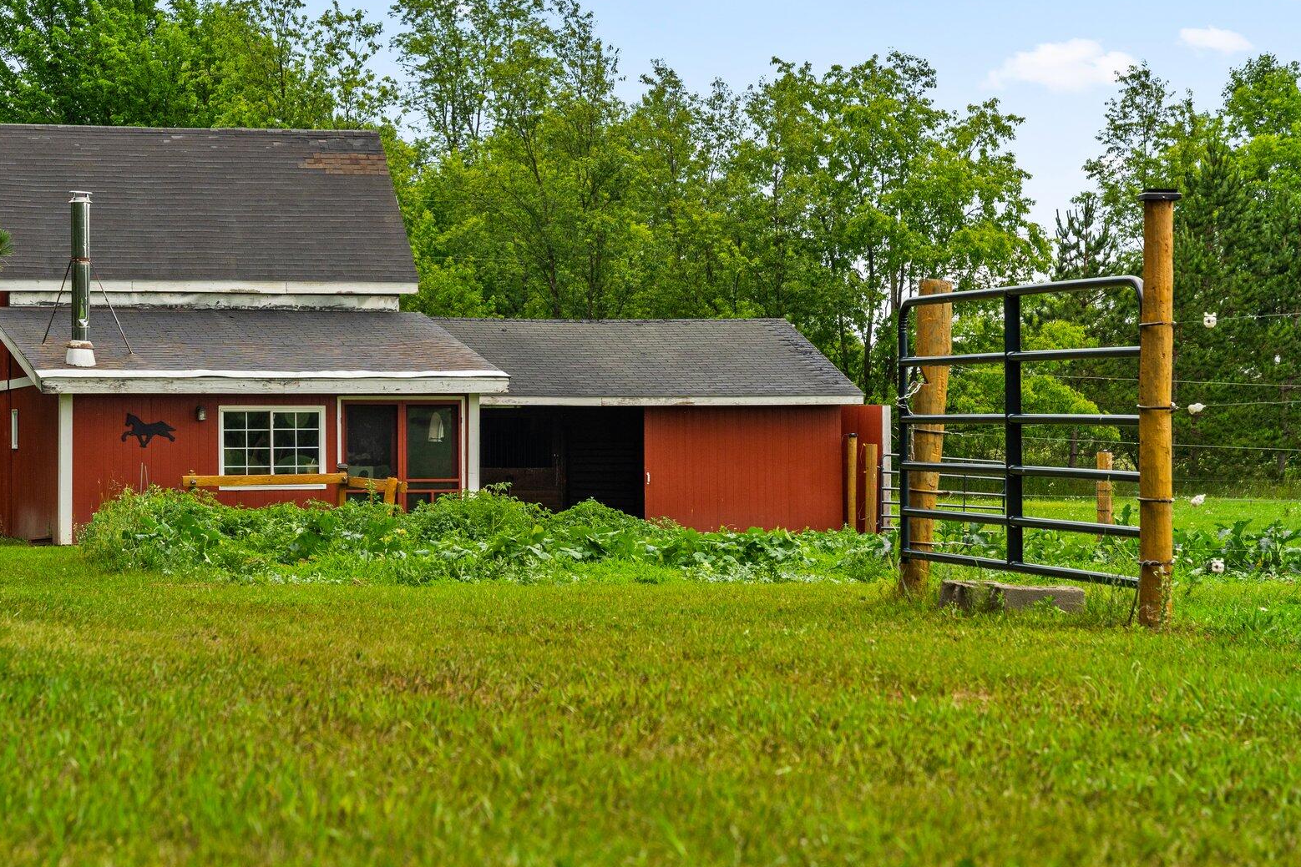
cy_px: 335
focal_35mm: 92
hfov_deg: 22.1
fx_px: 3325
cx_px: 504
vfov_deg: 14.9
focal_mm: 70
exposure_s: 1/500
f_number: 7.1
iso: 800
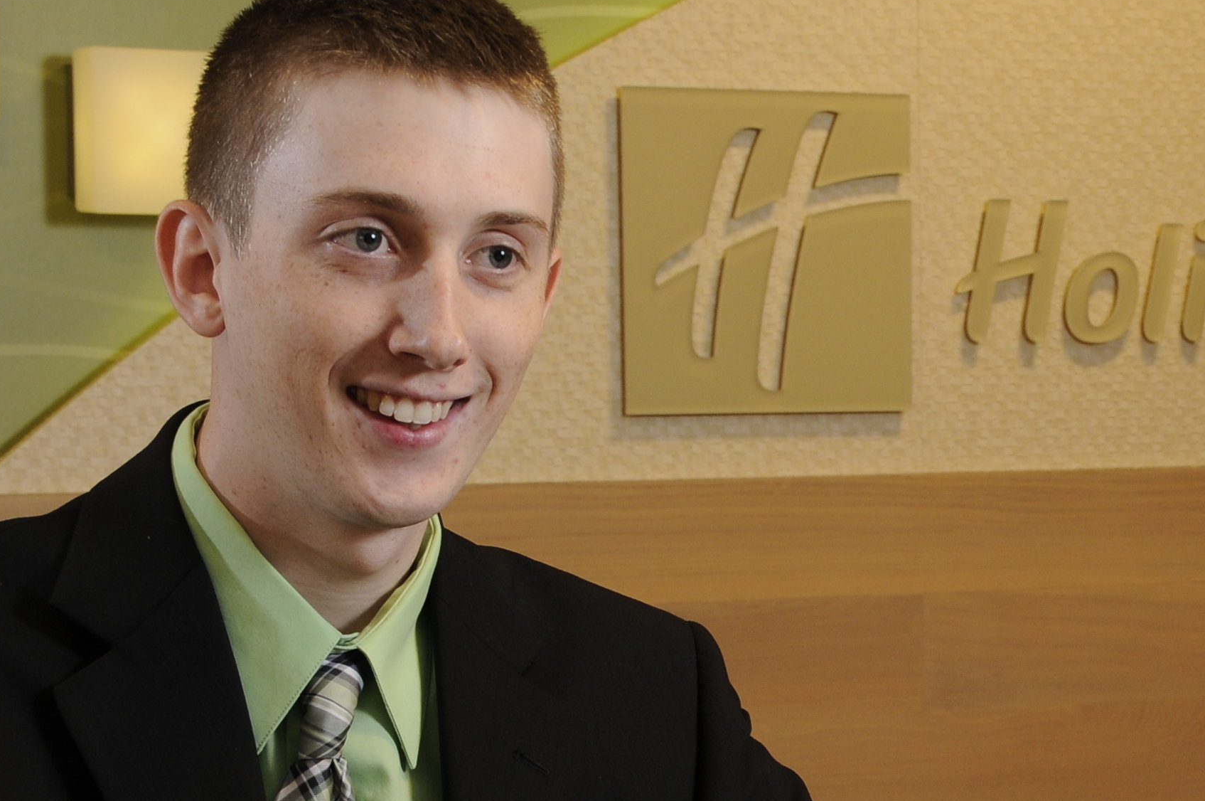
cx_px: 1074
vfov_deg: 10.5
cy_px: 729
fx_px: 4313
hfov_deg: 15.7
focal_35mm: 129
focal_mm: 34
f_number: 8
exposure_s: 1/40
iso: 200
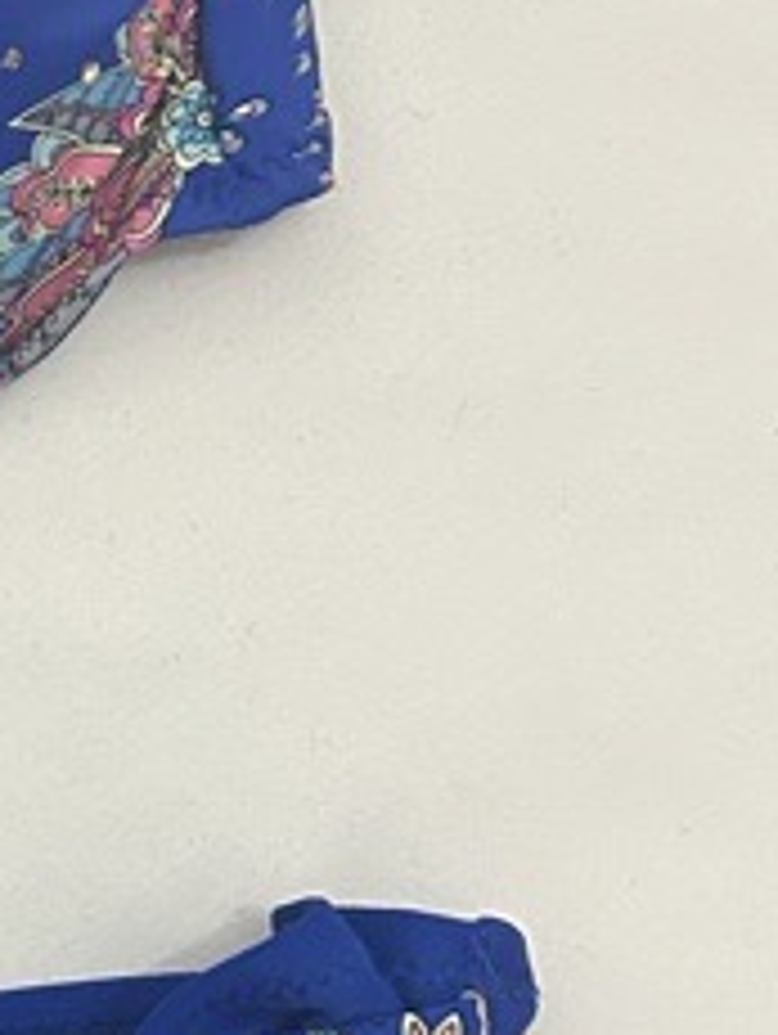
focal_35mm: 113
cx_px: -796
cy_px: 891
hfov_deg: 11.7
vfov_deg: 17.2
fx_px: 3380
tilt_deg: -84.7
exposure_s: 1/50
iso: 500
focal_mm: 5.7
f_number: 1.5
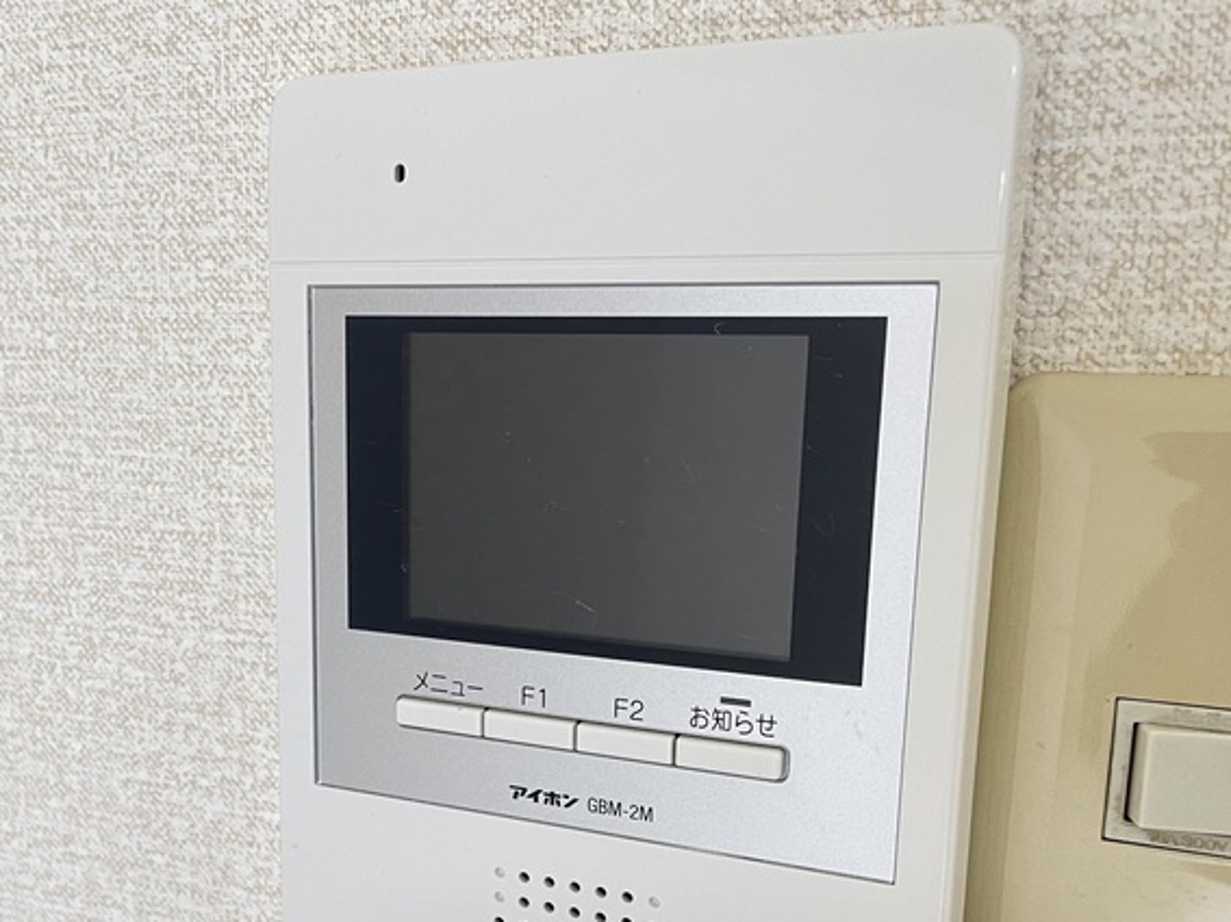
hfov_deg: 41.9
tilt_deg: -14.4
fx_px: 1564
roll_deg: +1.4
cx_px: 339
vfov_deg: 32.5
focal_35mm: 44
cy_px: 636
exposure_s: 1/60
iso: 80
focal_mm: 4.2
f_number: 1.6
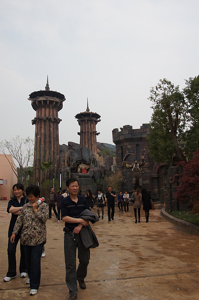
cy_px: 150
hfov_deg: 39.8
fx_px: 275
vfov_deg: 57.3
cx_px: 100
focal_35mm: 33
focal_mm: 22
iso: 100
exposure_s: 1/200
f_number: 8
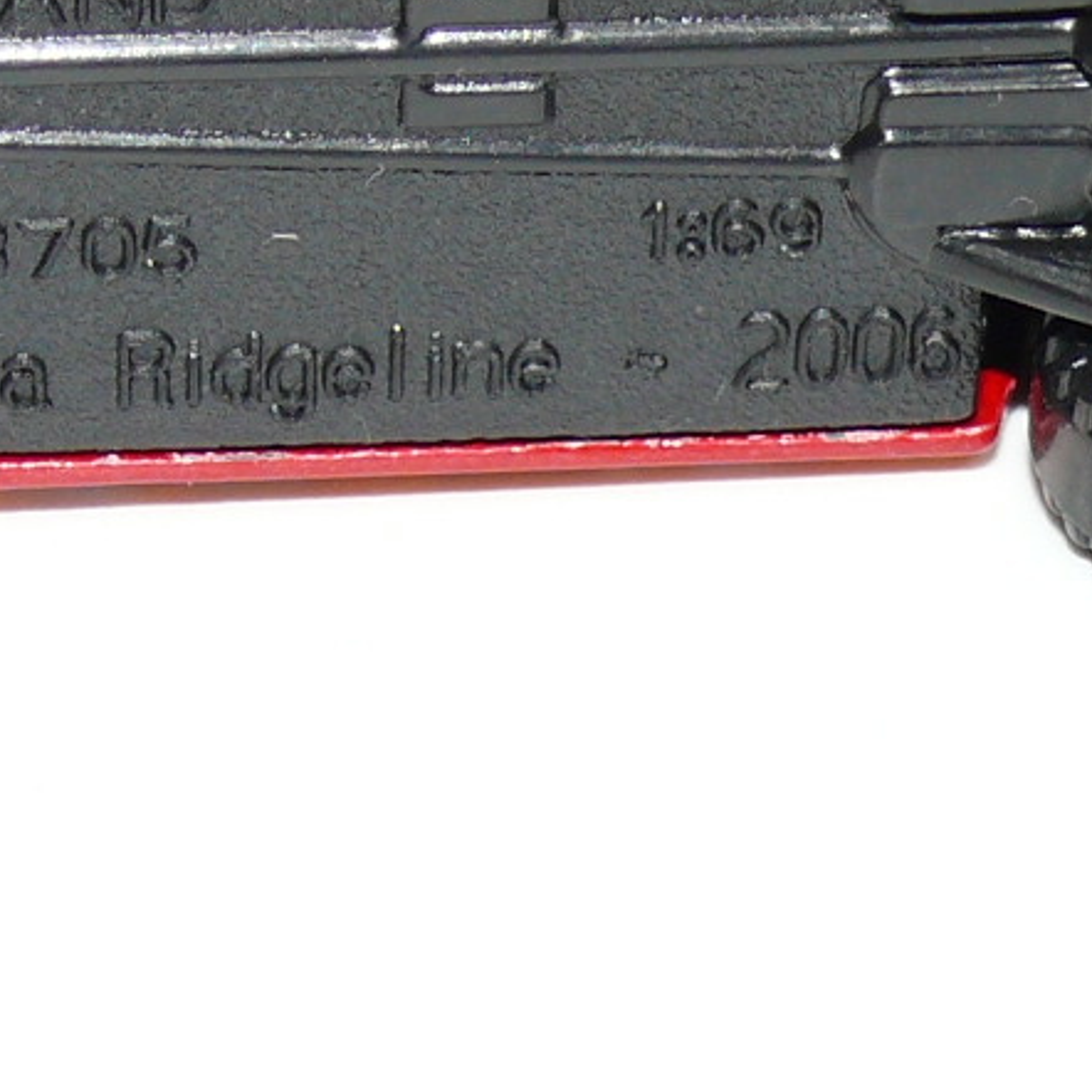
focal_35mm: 259
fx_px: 9244
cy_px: -111
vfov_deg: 6.7
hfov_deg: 6.8
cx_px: 531
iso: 100
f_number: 4
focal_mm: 11.9
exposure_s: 1/30
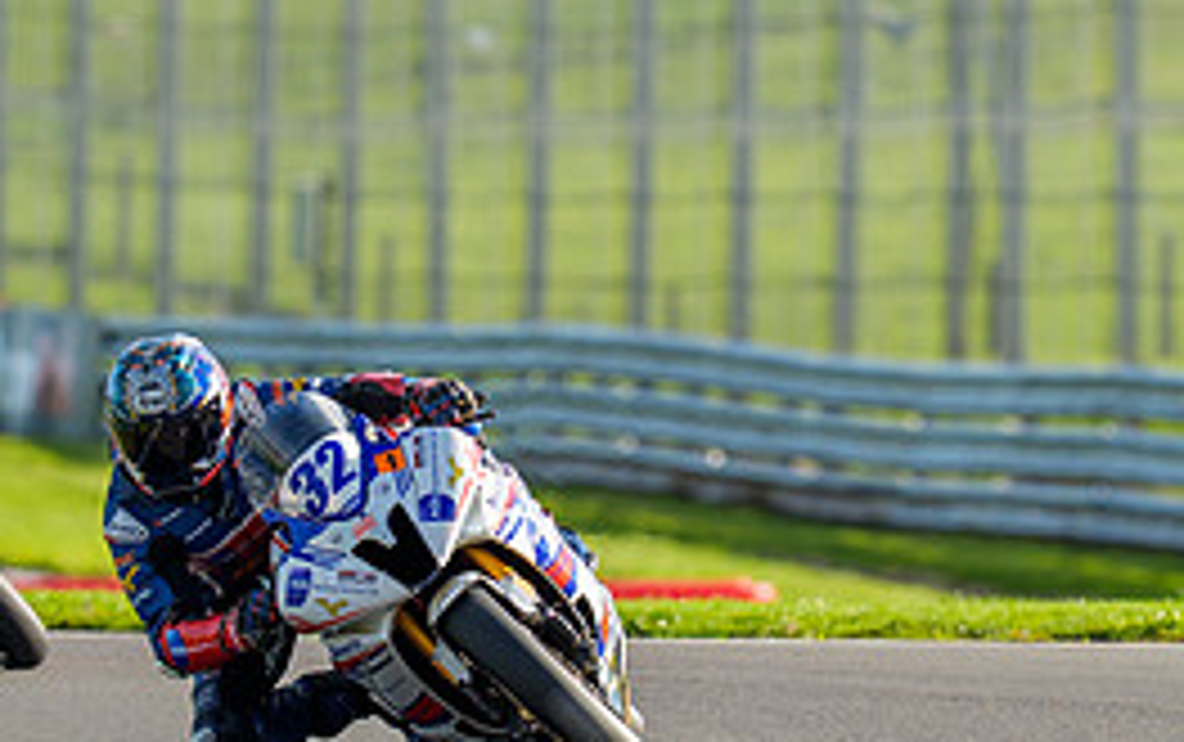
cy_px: 556
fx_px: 33045
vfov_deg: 1.3
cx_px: 365
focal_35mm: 1023
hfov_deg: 2.1
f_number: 5.6
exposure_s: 1/400
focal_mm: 400
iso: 125
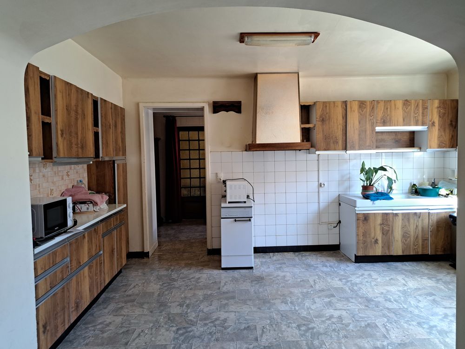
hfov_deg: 71.6
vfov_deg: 56.8
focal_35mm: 24
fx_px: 322
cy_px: 174
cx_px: 232
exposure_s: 1/50
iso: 125
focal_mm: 5.23
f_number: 1.8
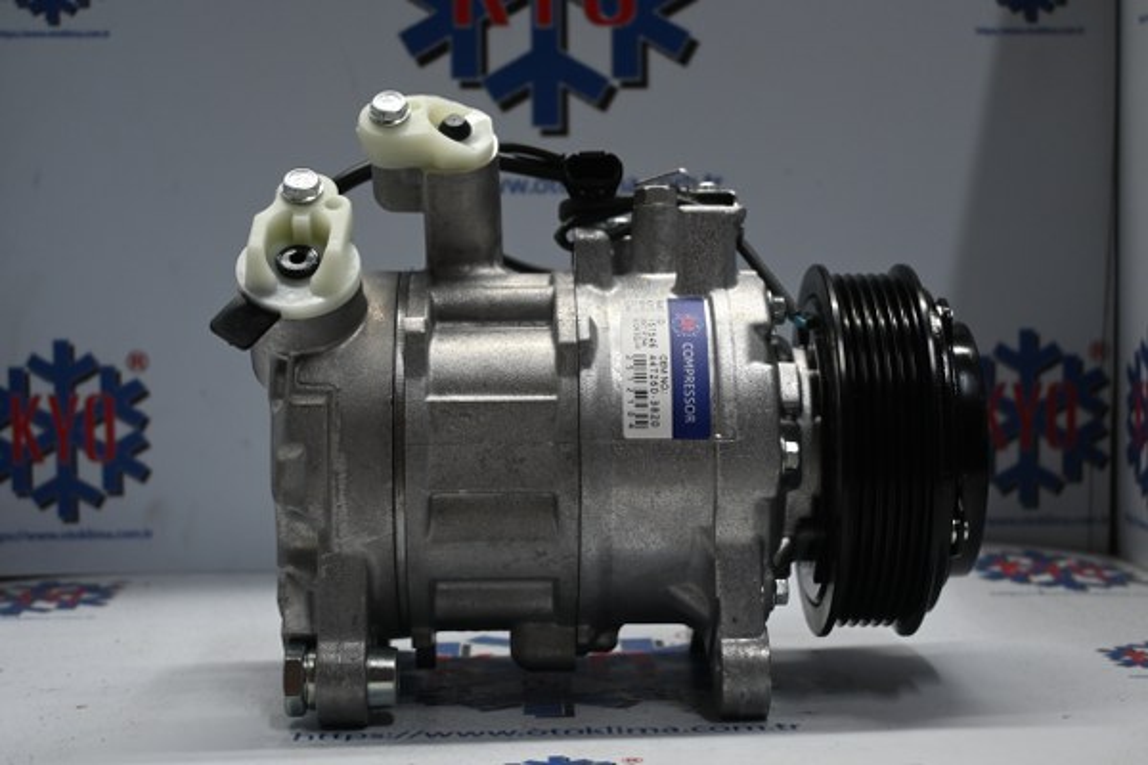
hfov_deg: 32.6
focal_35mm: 62
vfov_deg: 22.1
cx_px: 574
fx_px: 1961
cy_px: 382
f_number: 5.6
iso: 720
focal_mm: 41
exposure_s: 1/60
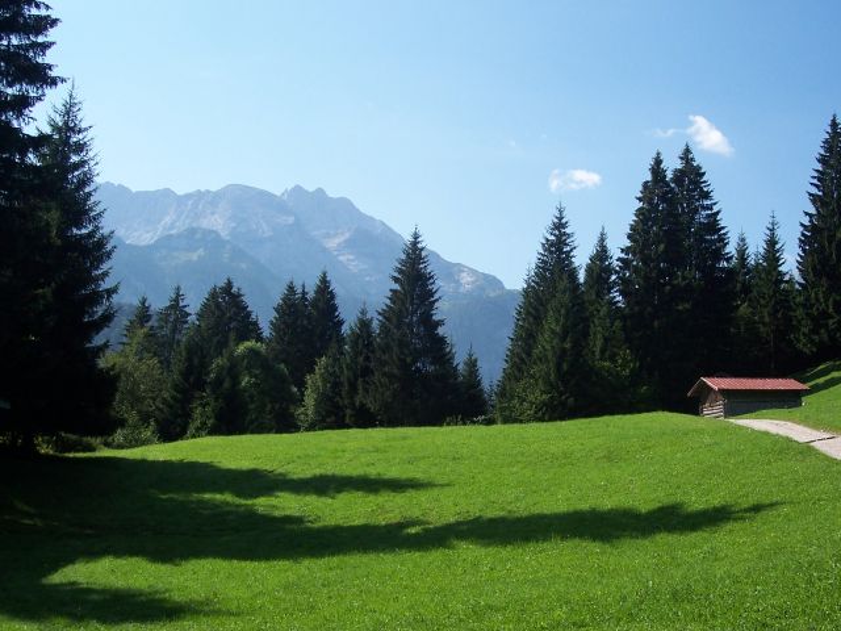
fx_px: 948
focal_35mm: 39
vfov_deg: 36.8
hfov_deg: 47.9
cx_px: 420
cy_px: 316
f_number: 4
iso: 100
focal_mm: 8
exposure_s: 1/500
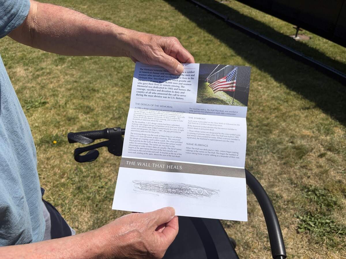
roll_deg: +1.5
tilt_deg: -36.4
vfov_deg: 53.1
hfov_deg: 67.3
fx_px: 260
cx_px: 173
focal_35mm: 26
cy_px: 130
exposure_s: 1/10101
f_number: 1.6
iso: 50
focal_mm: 5.96
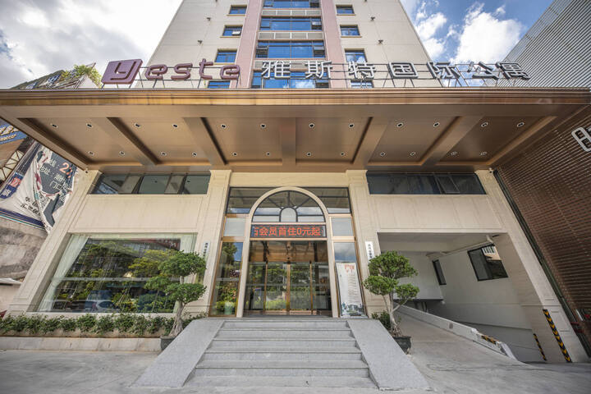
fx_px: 197
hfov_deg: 112.6
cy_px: 197
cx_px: 296
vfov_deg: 90.0
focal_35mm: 12
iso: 50
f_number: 5
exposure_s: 1/200
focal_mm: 12
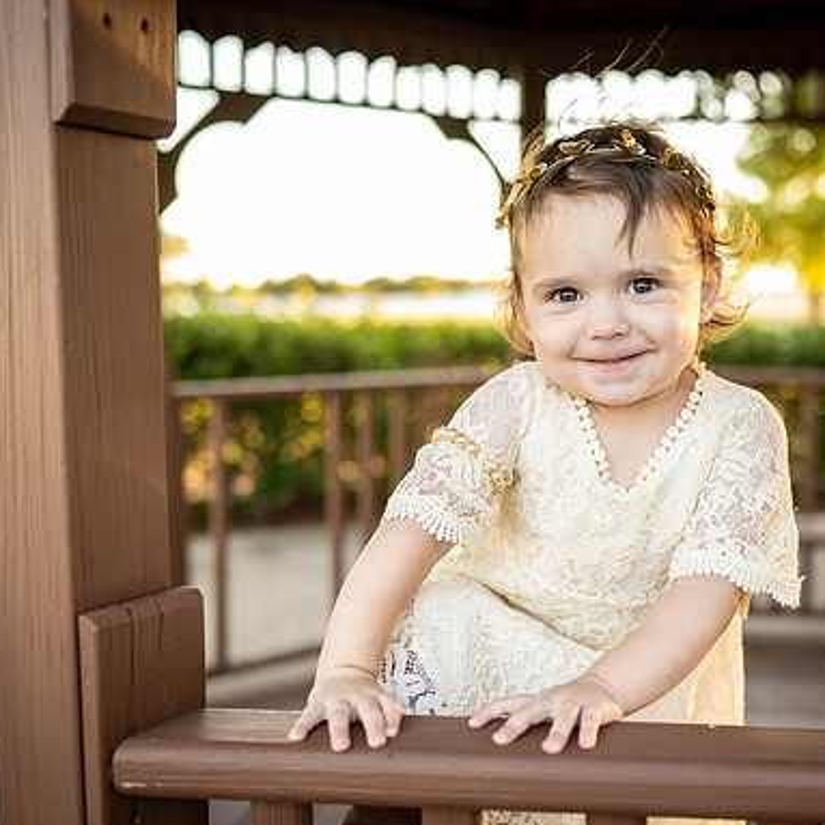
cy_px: 412
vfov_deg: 37.6
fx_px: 1213
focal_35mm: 45
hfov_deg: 37.5
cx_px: 478
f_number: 2.2
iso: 500
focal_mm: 35
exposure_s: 1/500
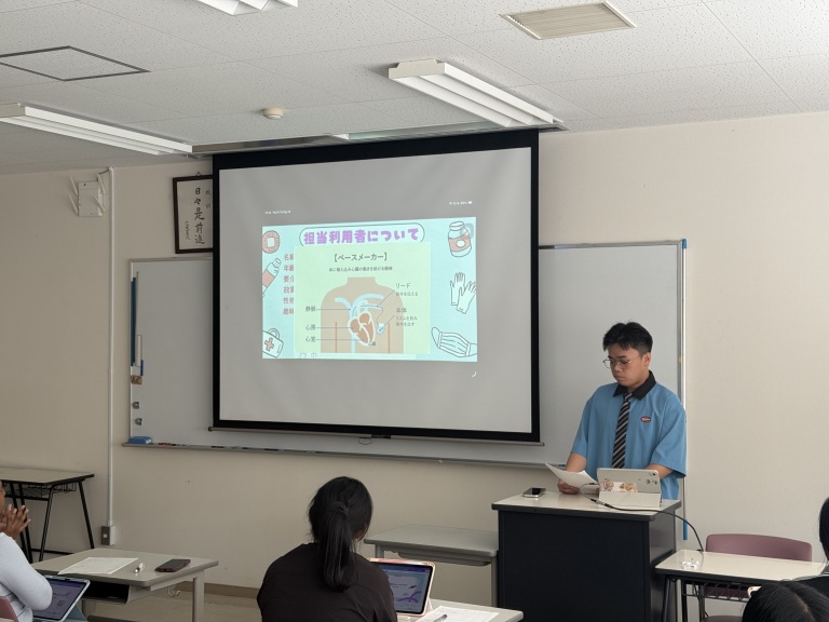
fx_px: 1150
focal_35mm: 48
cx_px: 414
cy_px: 311
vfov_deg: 30.3
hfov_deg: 39.7
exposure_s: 1/121
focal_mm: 6.76
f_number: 1.78
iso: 50
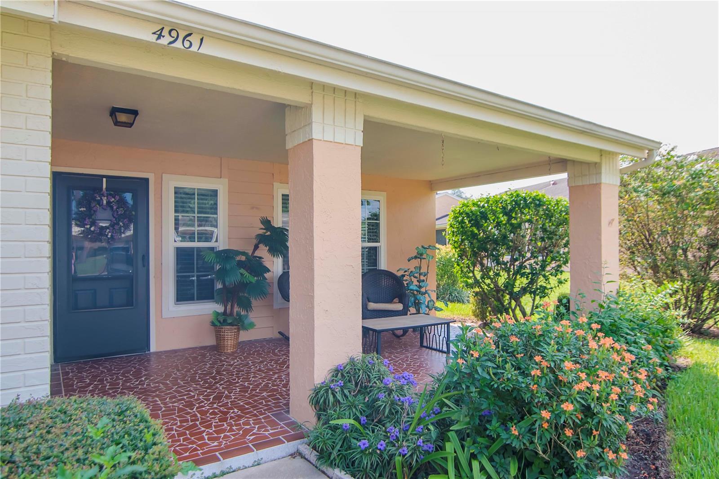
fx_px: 419
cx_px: 360
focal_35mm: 21
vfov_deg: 59.5
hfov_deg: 81.2
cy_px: 240
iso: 640
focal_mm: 14
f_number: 5
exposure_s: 1/500
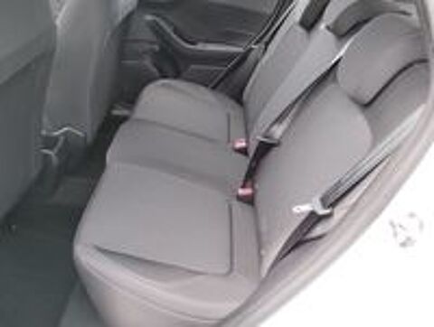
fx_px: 364
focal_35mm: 29
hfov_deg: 61.6
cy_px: 164
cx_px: 217
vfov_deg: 48.4
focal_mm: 4.25
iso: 89
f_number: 1.8
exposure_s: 1/100
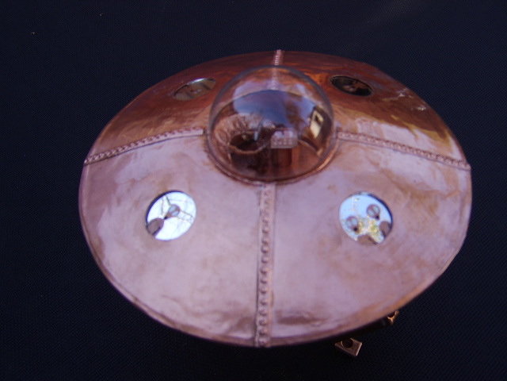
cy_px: 190
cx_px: 254
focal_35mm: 31
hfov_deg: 58.4
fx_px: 454
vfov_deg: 45.4
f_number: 2.7
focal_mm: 8.13
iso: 71
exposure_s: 1/297
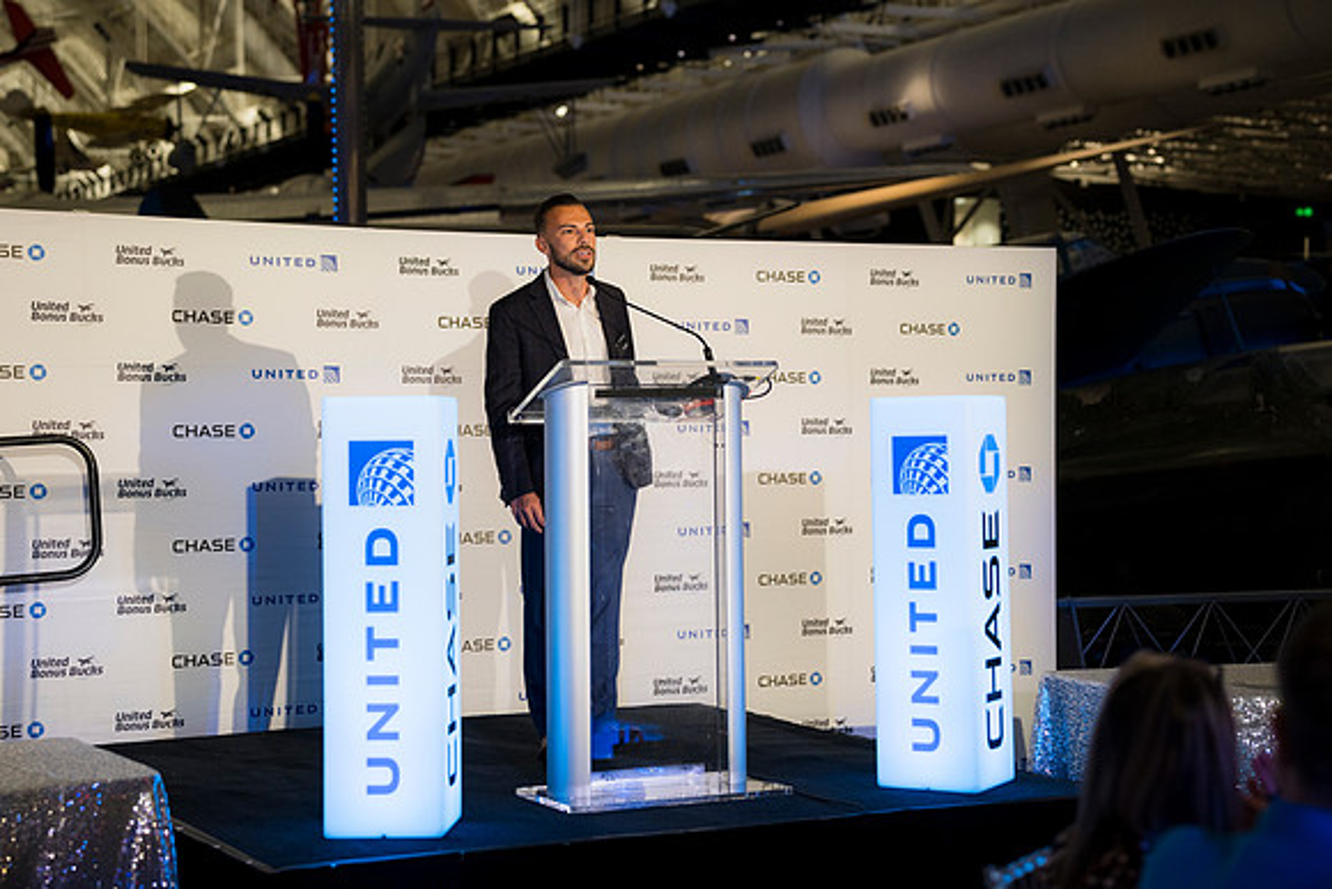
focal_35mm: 61
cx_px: 666
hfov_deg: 32.9
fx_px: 2257
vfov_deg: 22.3
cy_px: 444
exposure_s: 1/160
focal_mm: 61
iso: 720
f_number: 2.8
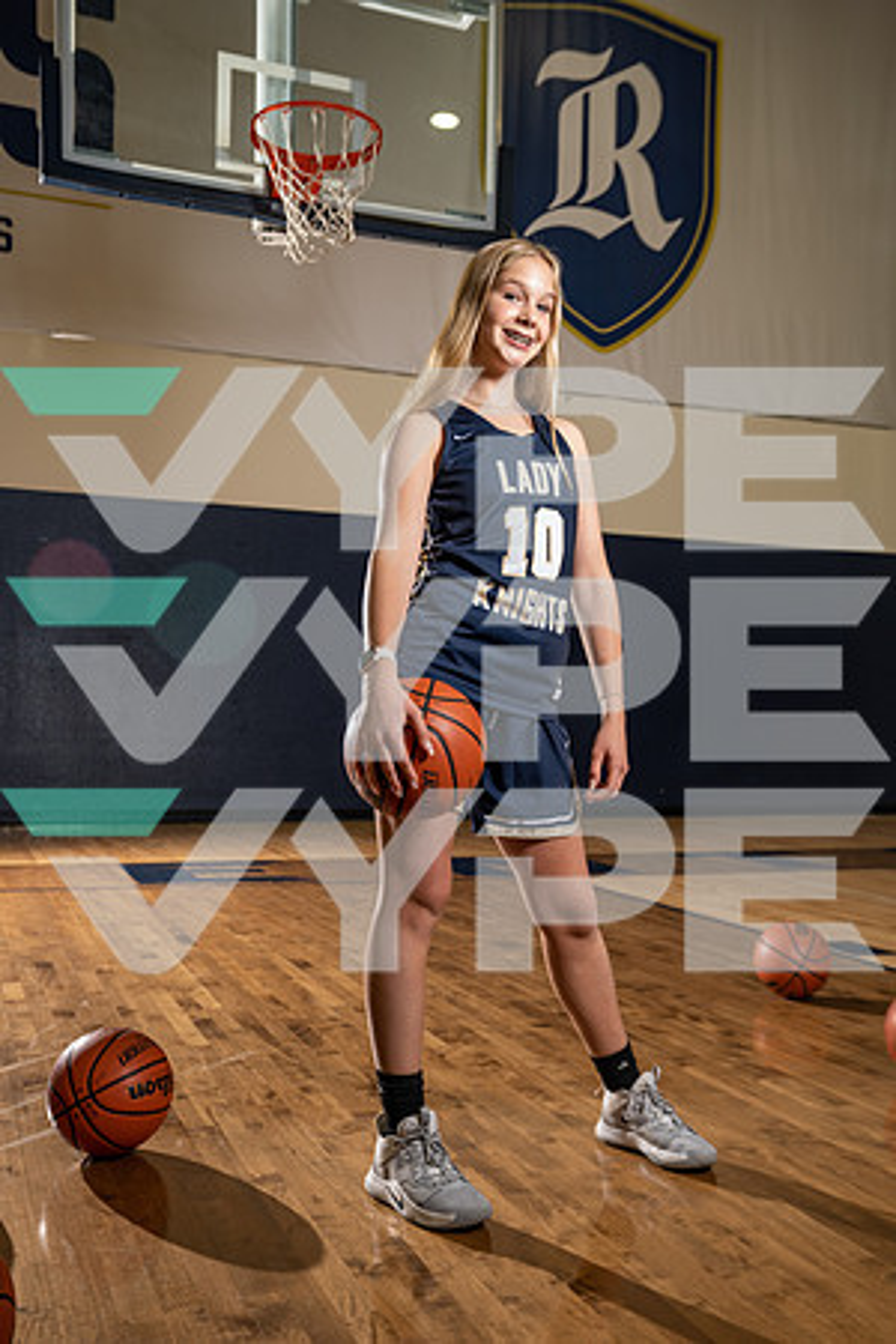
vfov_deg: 53.1
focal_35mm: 36
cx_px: 448
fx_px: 1344
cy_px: 672
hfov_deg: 36.9
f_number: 4.5
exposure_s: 1/250
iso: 640
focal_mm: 36
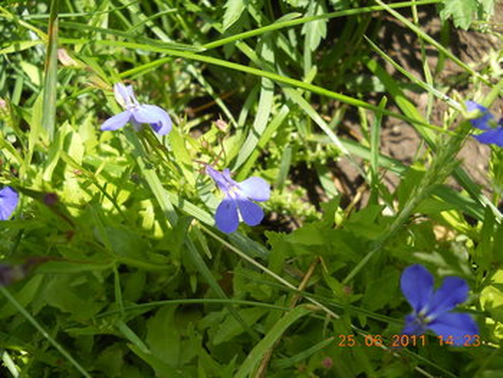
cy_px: 189
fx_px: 596
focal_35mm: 41
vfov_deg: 35.2
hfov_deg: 45.7
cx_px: 252
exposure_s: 1/125
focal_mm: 6.72
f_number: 5.5
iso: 80
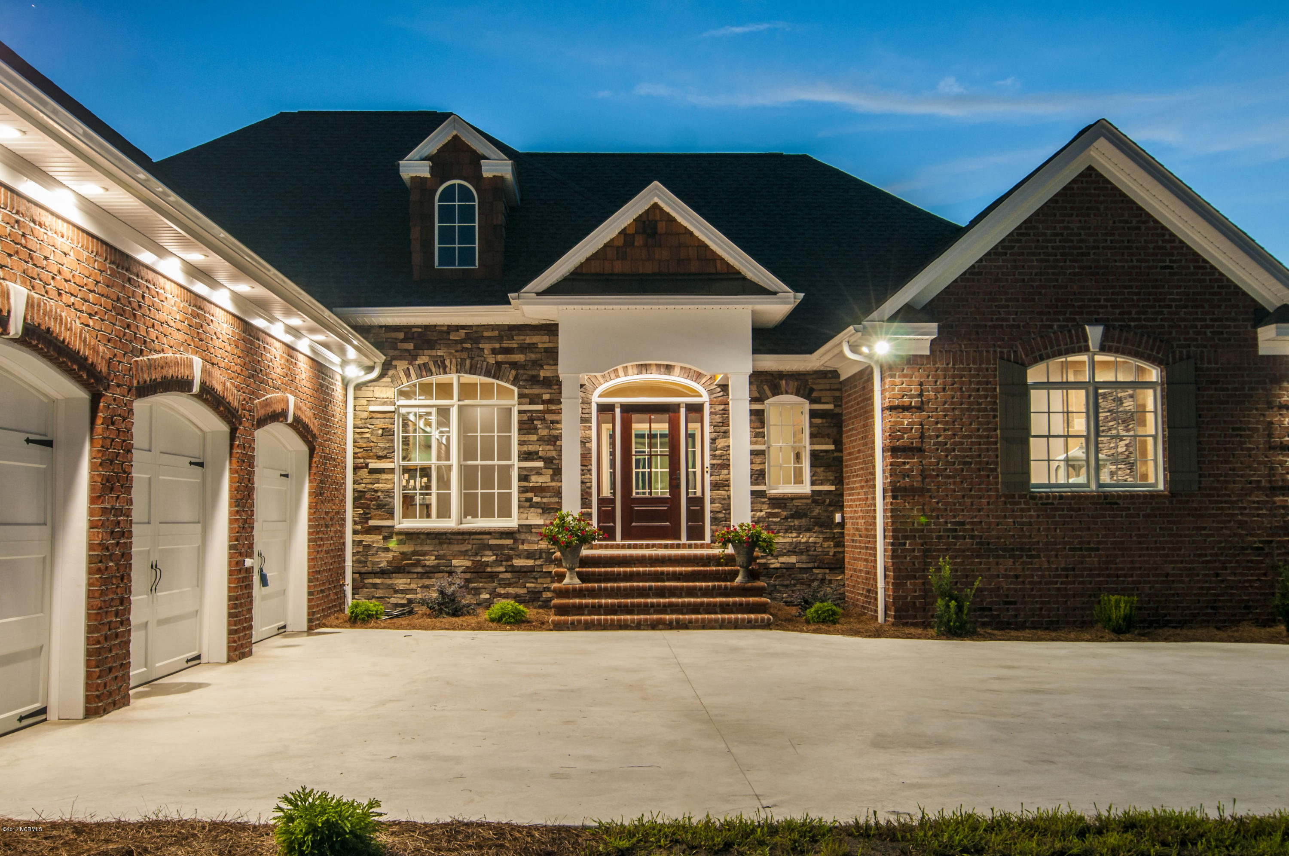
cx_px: 644
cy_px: 428
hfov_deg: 53.2
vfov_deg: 36.8
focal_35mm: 36
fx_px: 1287
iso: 160
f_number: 5.6
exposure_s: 1/2
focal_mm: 24
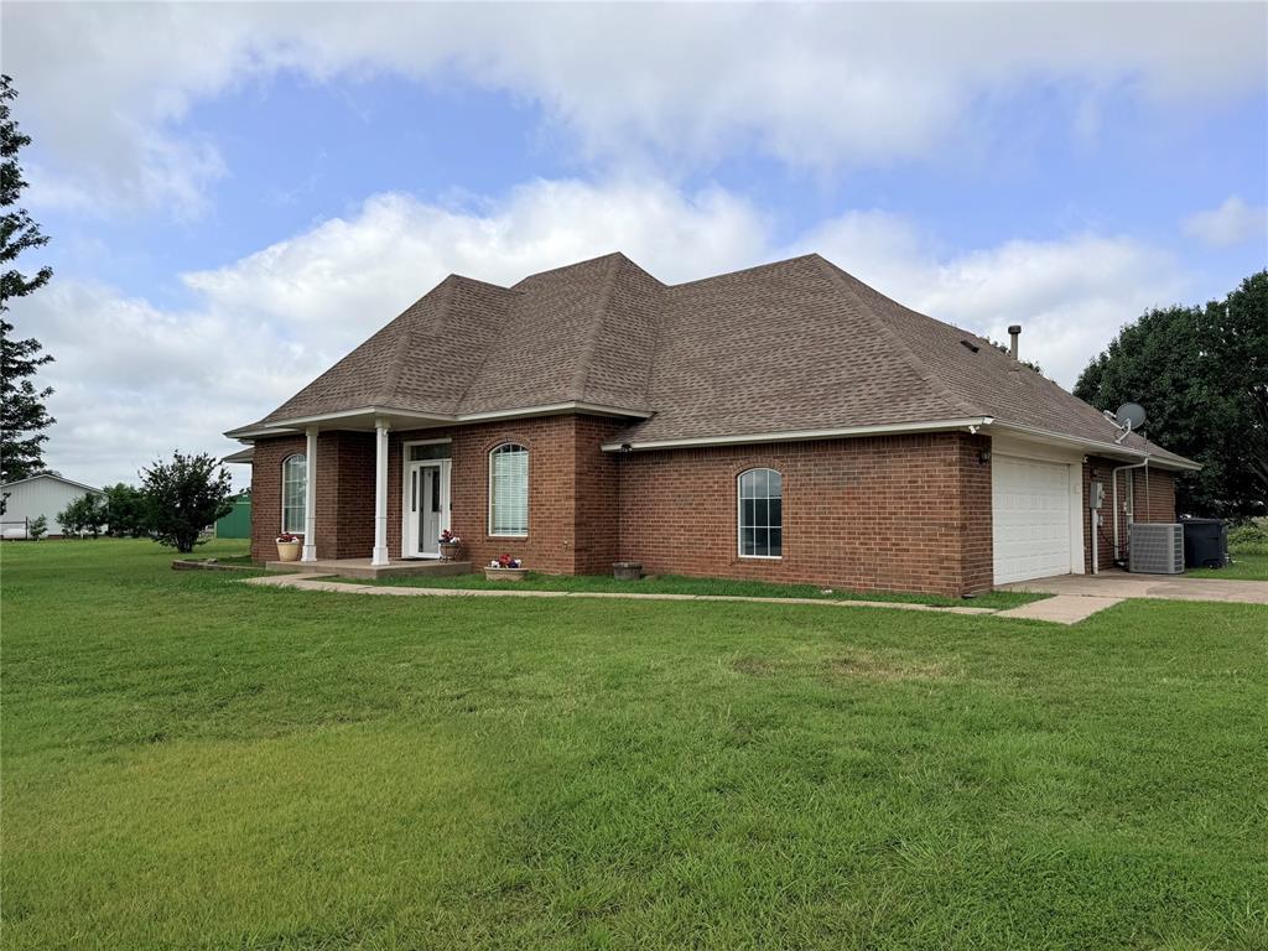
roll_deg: +0.3
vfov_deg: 56.8
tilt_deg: +1.8
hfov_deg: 71.6
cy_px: 476
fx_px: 879
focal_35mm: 24
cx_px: 634
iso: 80
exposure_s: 1/4673
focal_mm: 6.76
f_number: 1.78
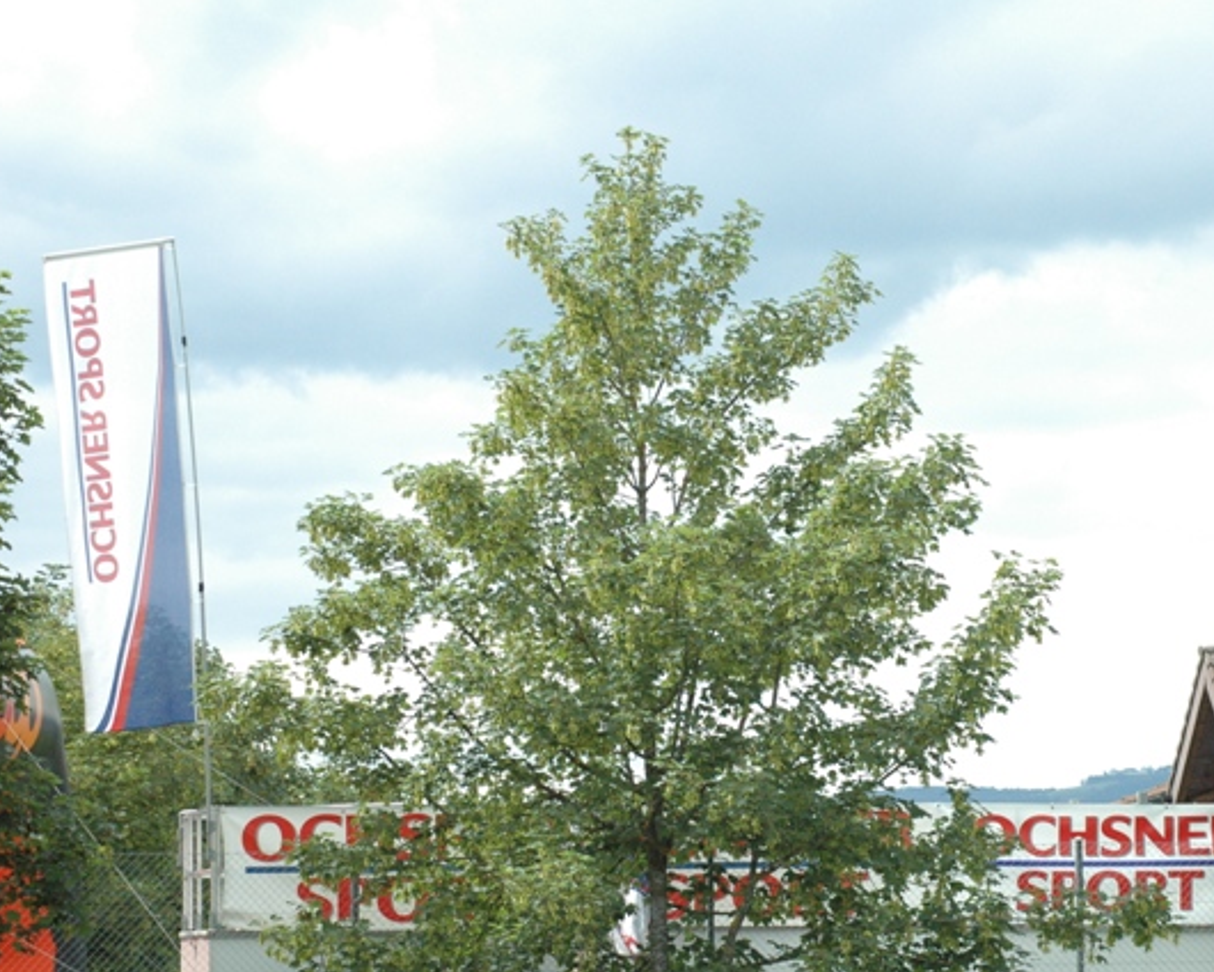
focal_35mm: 153
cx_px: 662
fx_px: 5497
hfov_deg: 12.6
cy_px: 486
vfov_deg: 10.1
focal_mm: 90
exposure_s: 1/1000
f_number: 8
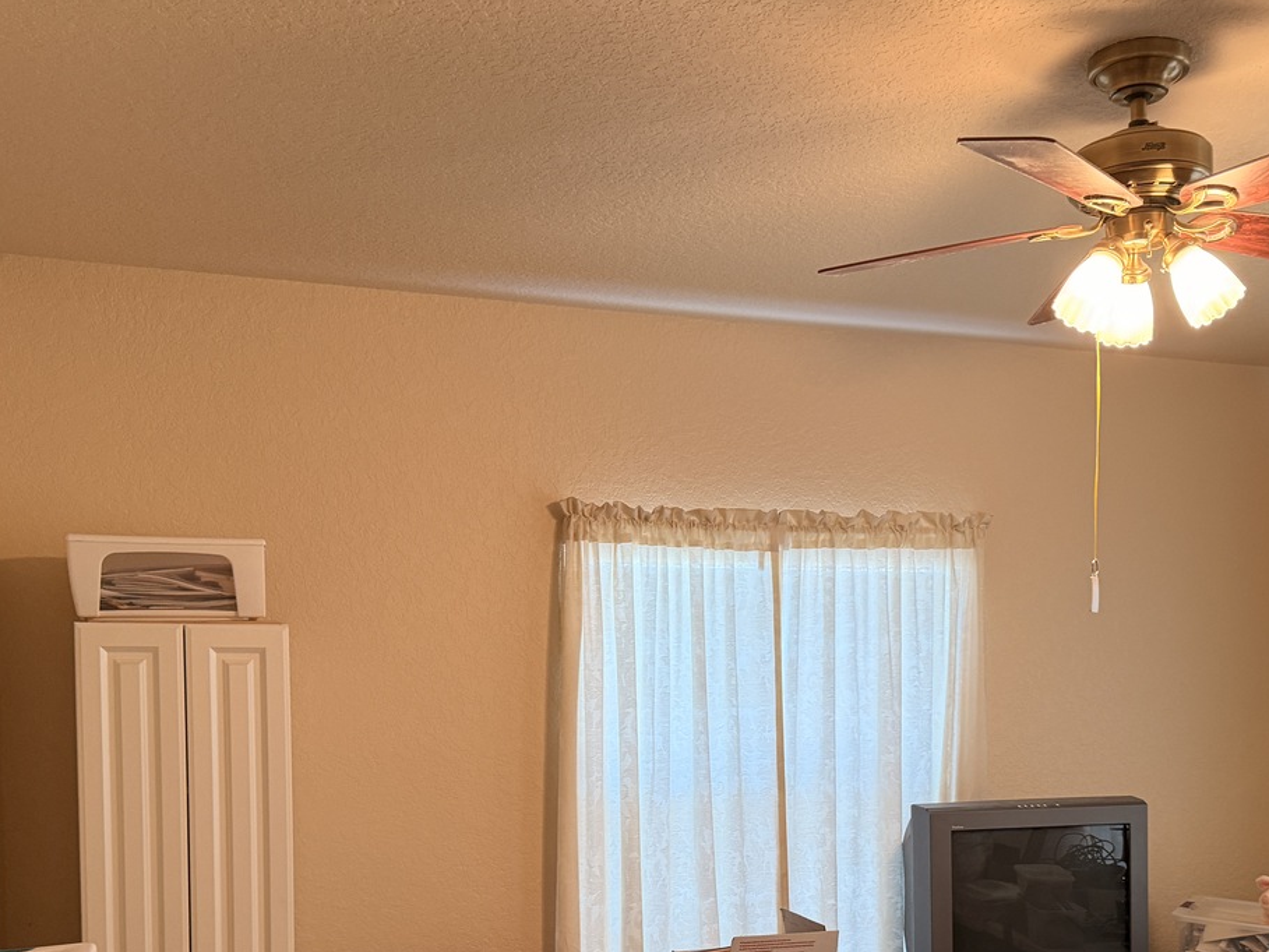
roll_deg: +0.6
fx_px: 1393
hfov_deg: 48.9
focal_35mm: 38
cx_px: 704
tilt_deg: -2.4
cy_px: 750
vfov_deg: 36.6
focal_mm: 6.76
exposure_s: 1/60
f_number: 1.78
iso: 320
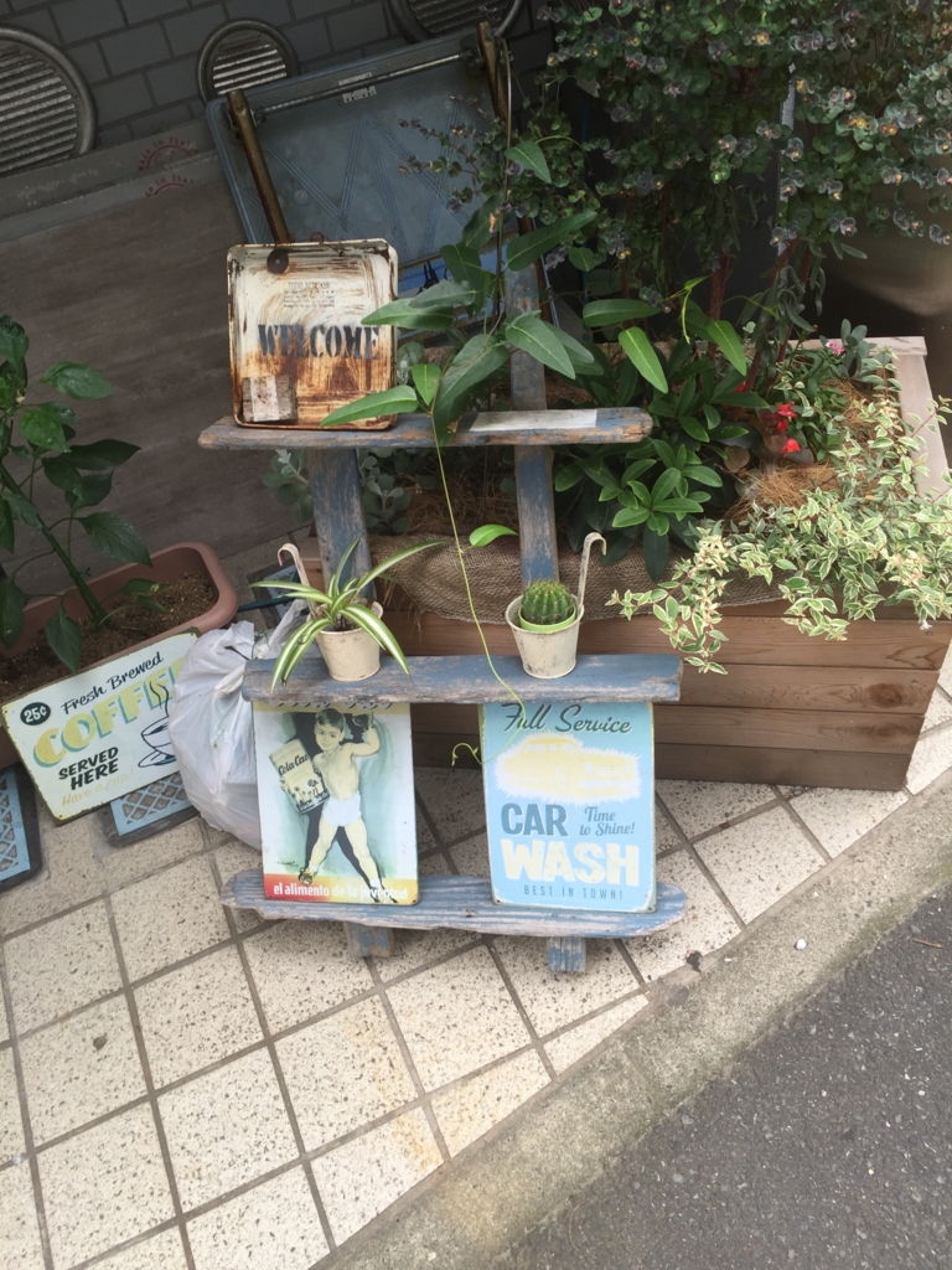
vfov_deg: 61.7
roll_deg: +13.4
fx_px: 1063
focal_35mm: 29
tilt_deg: -43.9
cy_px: 635
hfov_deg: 48.2
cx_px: 476
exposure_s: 1/120
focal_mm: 4.15
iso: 32
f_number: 2.2
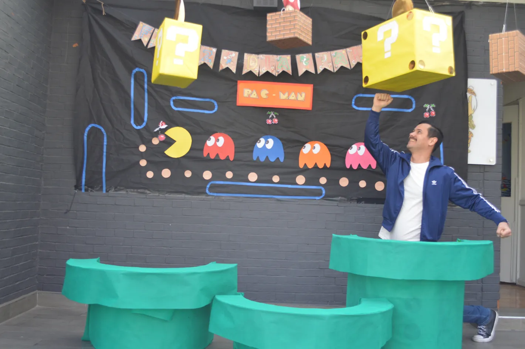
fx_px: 568
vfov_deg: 34.1
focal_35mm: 39
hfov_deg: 49.6
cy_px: 174
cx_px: 262
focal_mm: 26
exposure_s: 1/100
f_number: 5
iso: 400
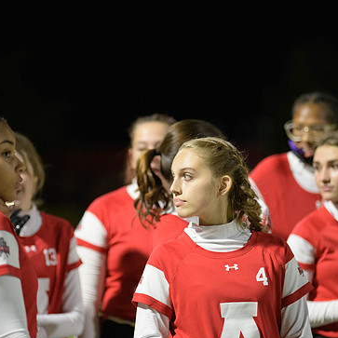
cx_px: 169
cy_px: 179
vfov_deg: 7.8
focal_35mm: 224
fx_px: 2475
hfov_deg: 7.8
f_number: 2.8
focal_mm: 165
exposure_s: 1/640
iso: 5000
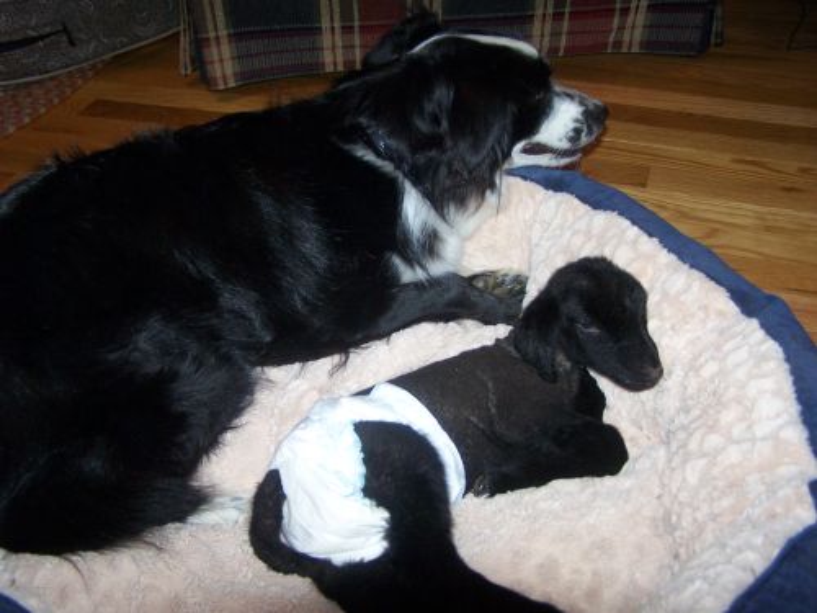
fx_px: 897
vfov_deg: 37.7
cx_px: 408
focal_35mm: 38
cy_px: 306
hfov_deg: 49.0
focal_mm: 6.3
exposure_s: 1/60
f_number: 2.8
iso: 140
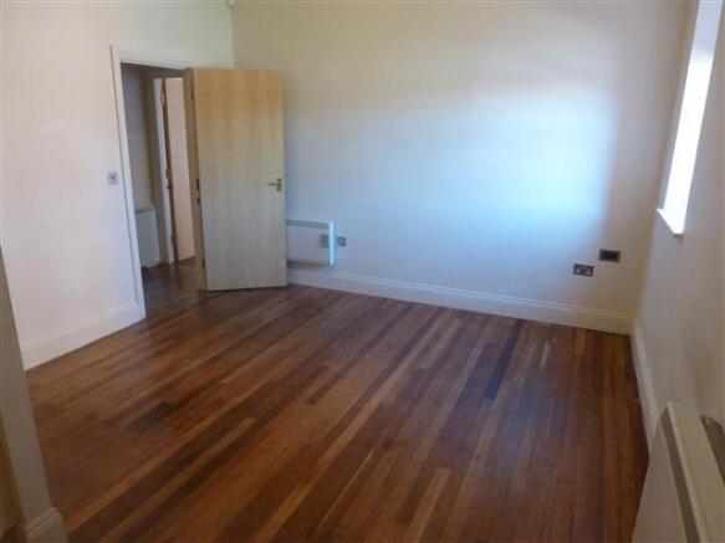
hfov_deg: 71.6
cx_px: 362
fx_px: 503
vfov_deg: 56.8
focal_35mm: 24
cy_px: 272
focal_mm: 4.3
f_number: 3.3
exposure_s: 1/30
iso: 400
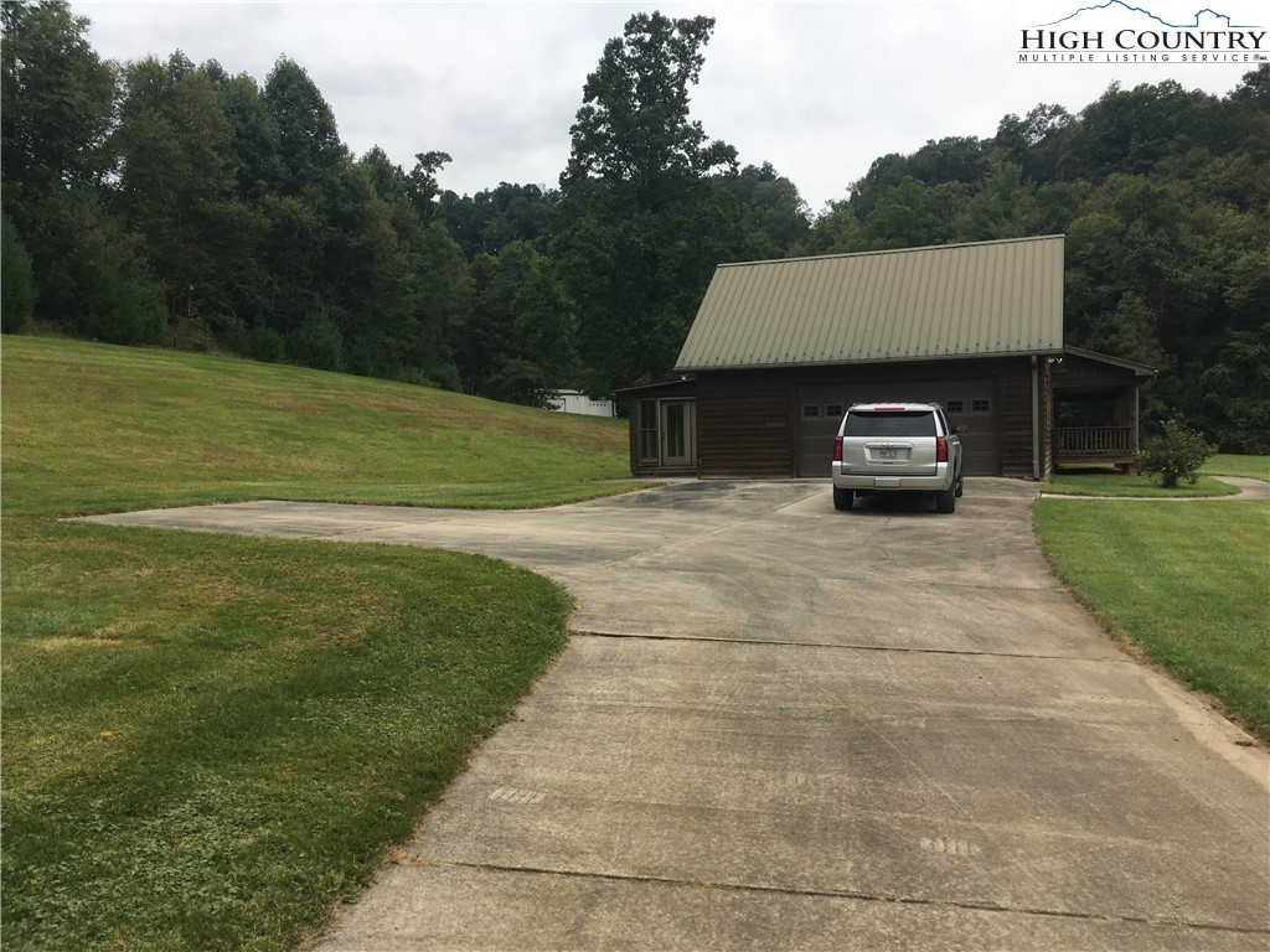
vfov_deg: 48.2
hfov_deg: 61.7
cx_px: 635
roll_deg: +0.8
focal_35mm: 29
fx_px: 1064
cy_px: 476
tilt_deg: -1.9
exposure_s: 1/545
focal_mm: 4.15
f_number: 2.2
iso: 25
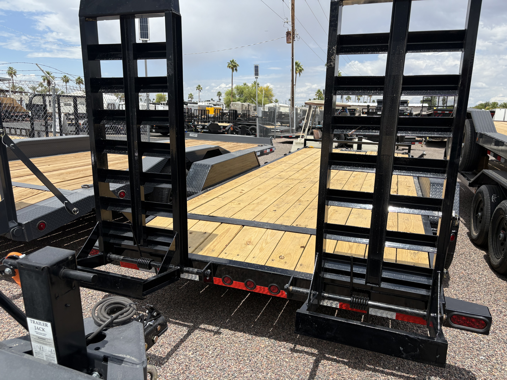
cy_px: 190
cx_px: 254
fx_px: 381
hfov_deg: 67.3
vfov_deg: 53.1
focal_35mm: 26
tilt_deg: -11.5
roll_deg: -2.0
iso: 50
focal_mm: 5.96
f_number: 1.6
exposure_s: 1/4608
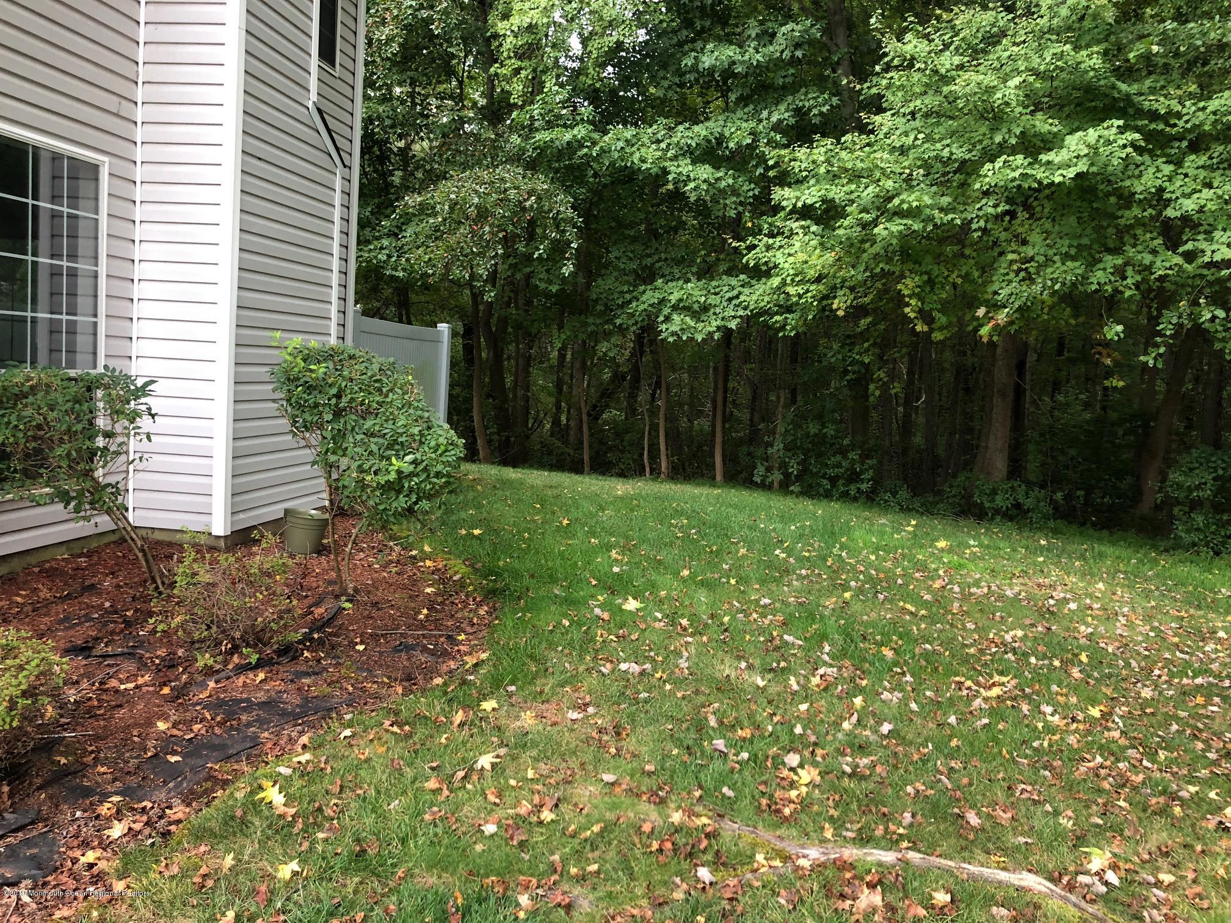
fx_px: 1031
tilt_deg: -5.8
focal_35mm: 29
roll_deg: -3.8
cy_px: 462
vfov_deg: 48.2
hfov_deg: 61.7
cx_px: 616
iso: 40
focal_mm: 3.99
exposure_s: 1/15
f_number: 1.8
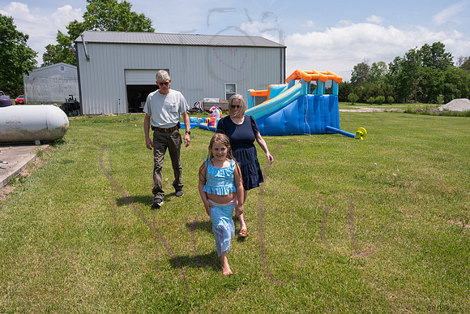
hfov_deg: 67.1
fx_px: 354
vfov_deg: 47.7
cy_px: 154
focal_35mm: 27
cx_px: 231
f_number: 10
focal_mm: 26
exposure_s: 1/640
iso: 400
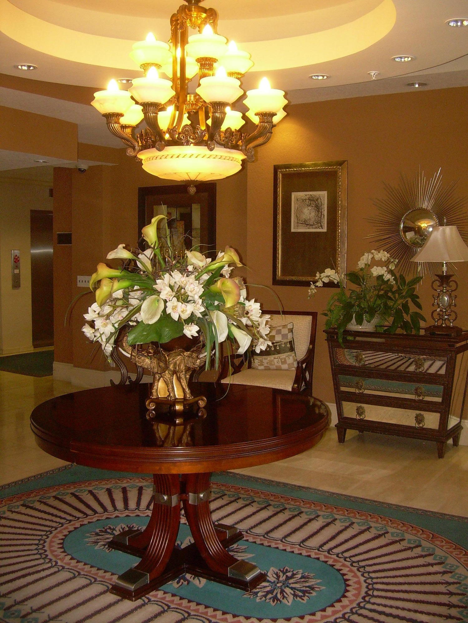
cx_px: 234
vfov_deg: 49.0
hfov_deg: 37.7
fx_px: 685
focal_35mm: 38
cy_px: 312
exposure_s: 1/60
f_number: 2.8
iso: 200
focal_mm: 6.3
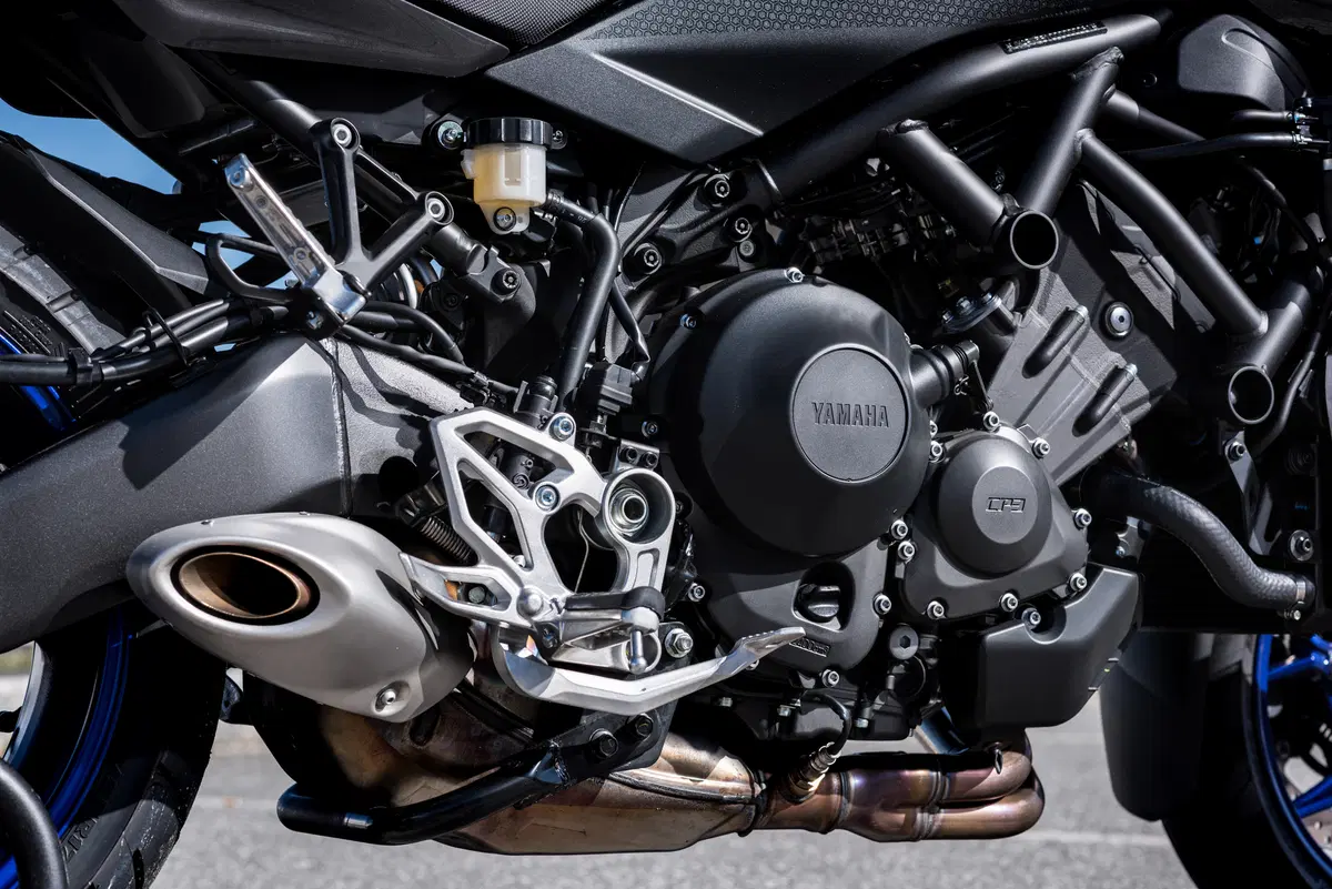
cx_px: 666
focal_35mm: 85
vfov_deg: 16.1
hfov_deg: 23.9
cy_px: 444
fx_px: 3146
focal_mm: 85
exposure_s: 1/200
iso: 64
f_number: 7.1
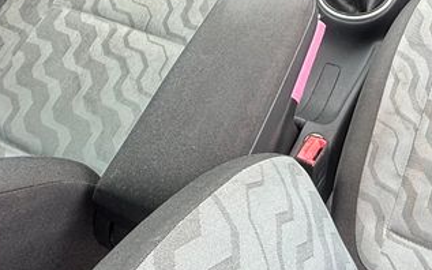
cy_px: -42
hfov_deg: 40.8
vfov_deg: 24.6
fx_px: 565
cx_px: 315
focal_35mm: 48
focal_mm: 2.22
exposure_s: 1/99
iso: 64
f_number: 2.2
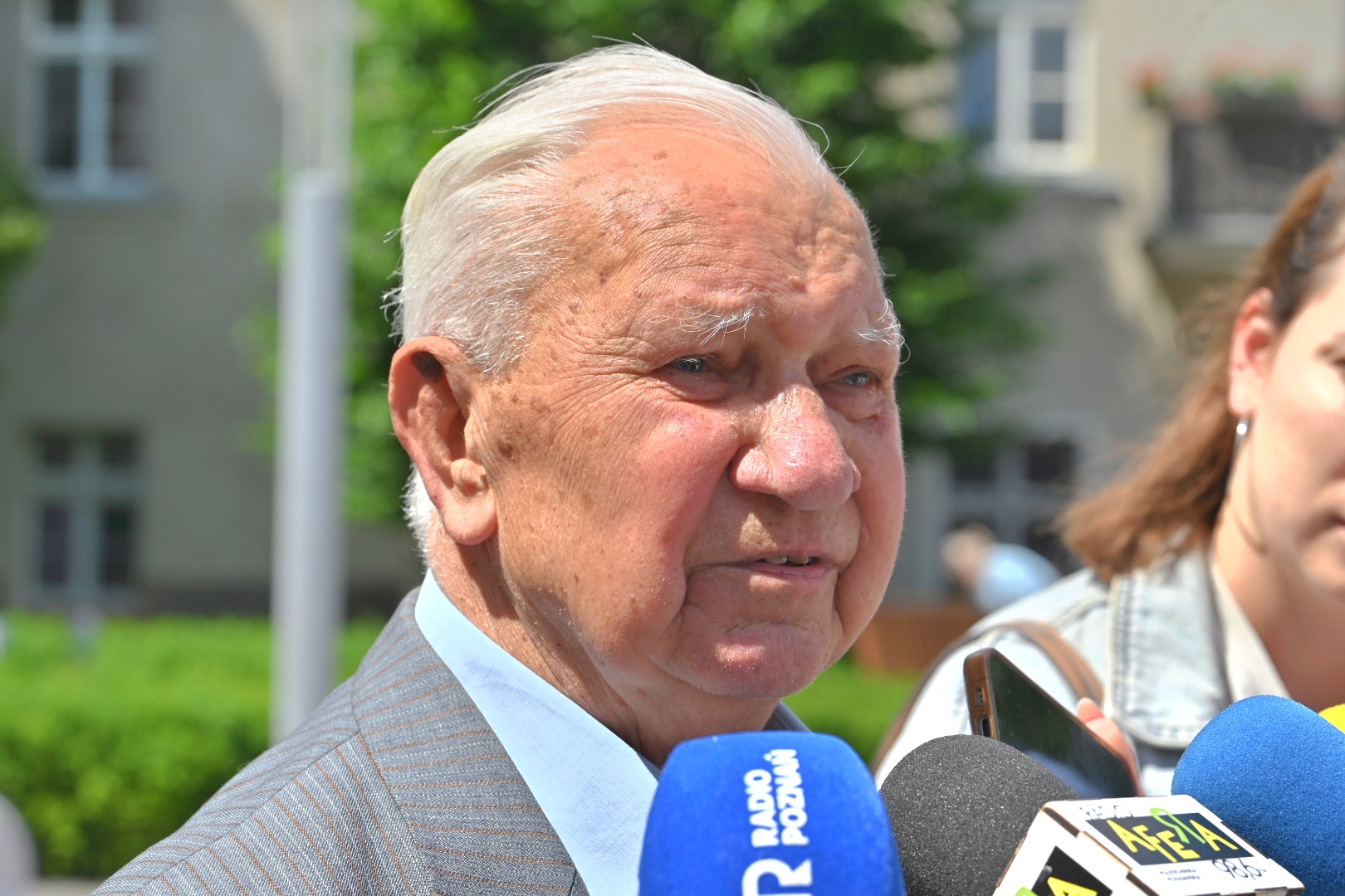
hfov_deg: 21.9
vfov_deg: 14.7
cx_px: 672
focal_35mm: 93
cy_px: 448
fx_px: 3474
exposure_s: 1/500
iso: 100
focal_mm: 93
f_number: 7.1
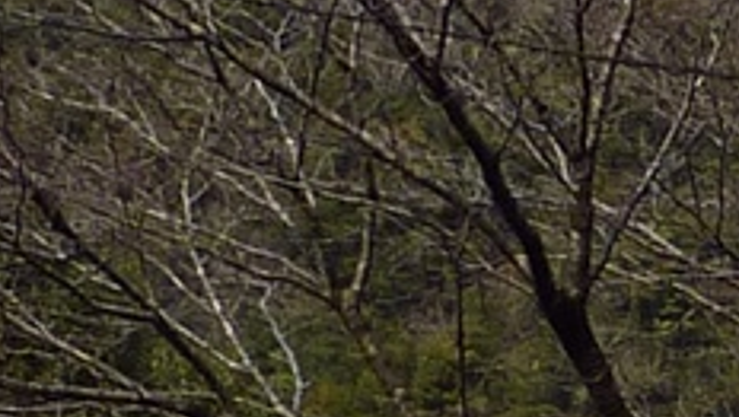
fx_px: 4472
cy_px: 1197
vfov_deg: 5.1
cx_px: 1781
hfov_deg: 8.6
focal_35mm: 228
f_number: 5
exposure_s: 1/400
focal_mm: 4.4
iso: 80
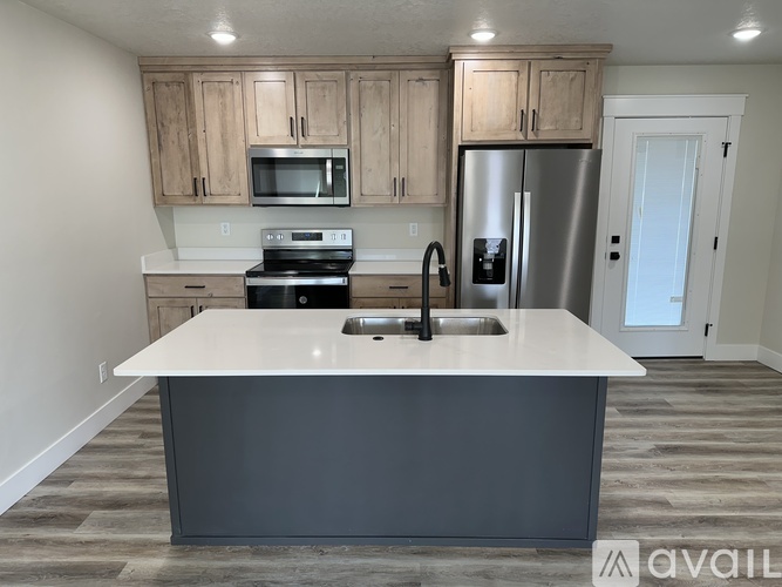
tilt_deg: -10.7
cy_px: 294
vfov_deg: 56.8
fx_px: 542
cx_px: 391
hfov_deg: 71.6
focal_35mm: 24
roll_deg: +0.1
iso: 100
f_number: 1.78
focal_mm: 6.86
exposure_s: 1/120
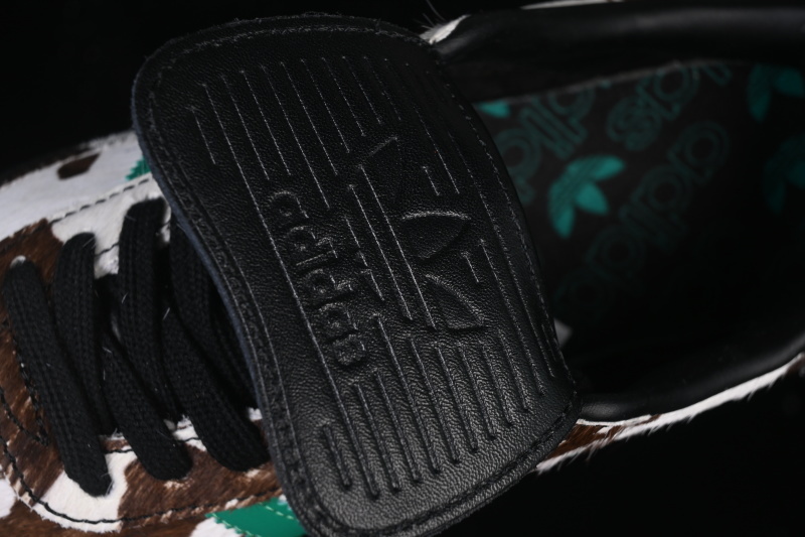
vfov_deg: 18.2
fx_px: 1677
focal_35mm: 75
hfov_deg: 27.0
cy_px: 268
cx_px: 402
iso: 160
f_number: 6.3
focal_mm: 50
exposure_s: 1/60
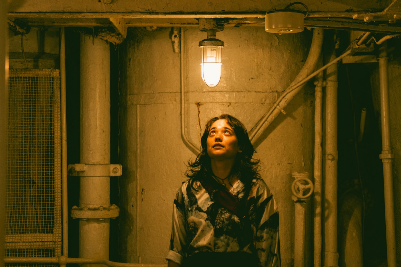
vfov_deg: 16.5
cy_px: 134
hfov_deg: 24.6
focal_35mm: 82
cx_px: 200
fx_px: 919
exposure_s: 1/160
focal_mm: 55
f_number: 2.8
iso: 2000
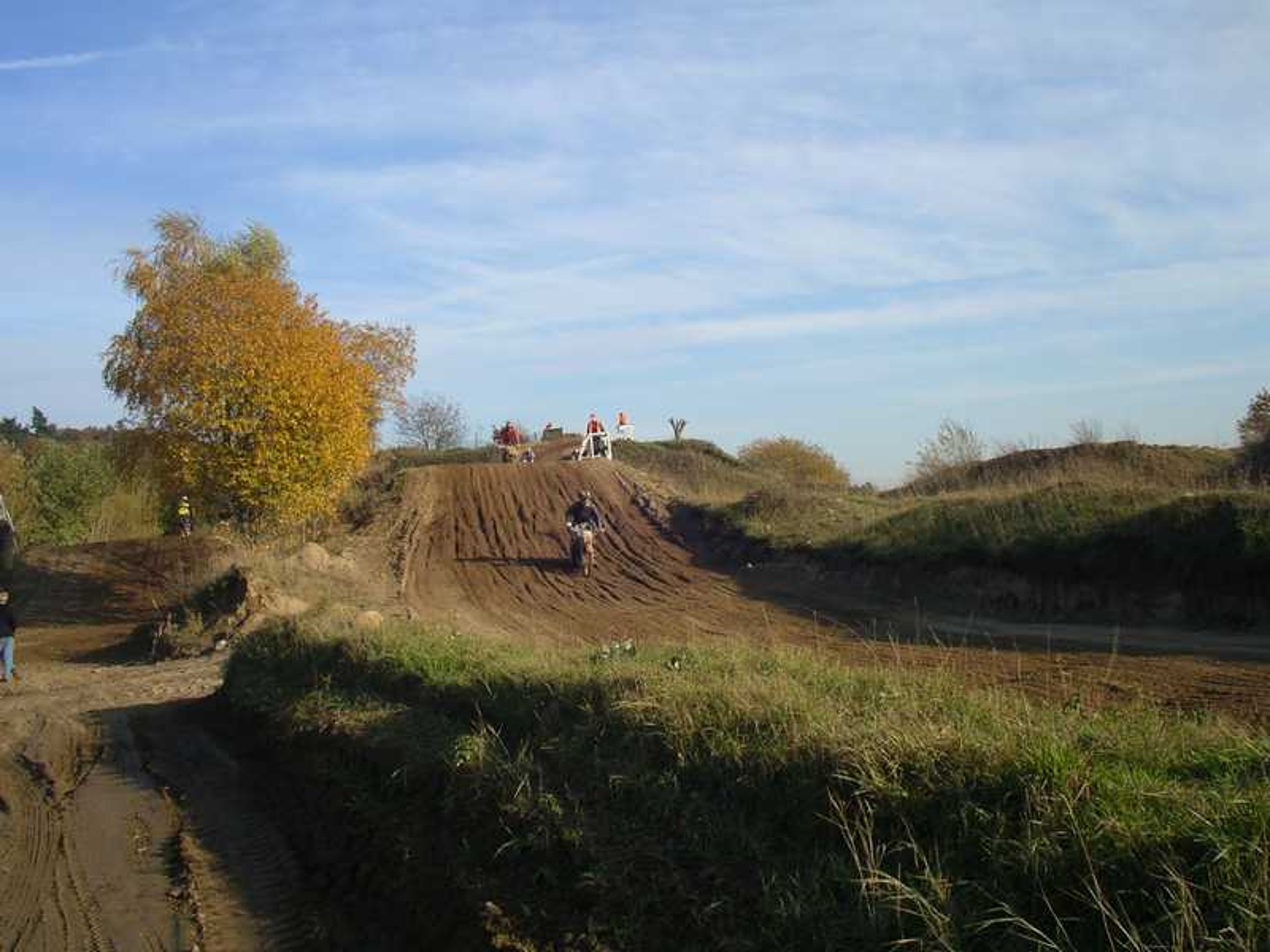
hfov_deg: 50.1
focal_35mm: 37
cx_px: 635
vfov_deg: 38.7
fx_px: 1357
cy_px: 476
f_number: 6.9
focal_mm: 5.7
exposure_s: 1/125
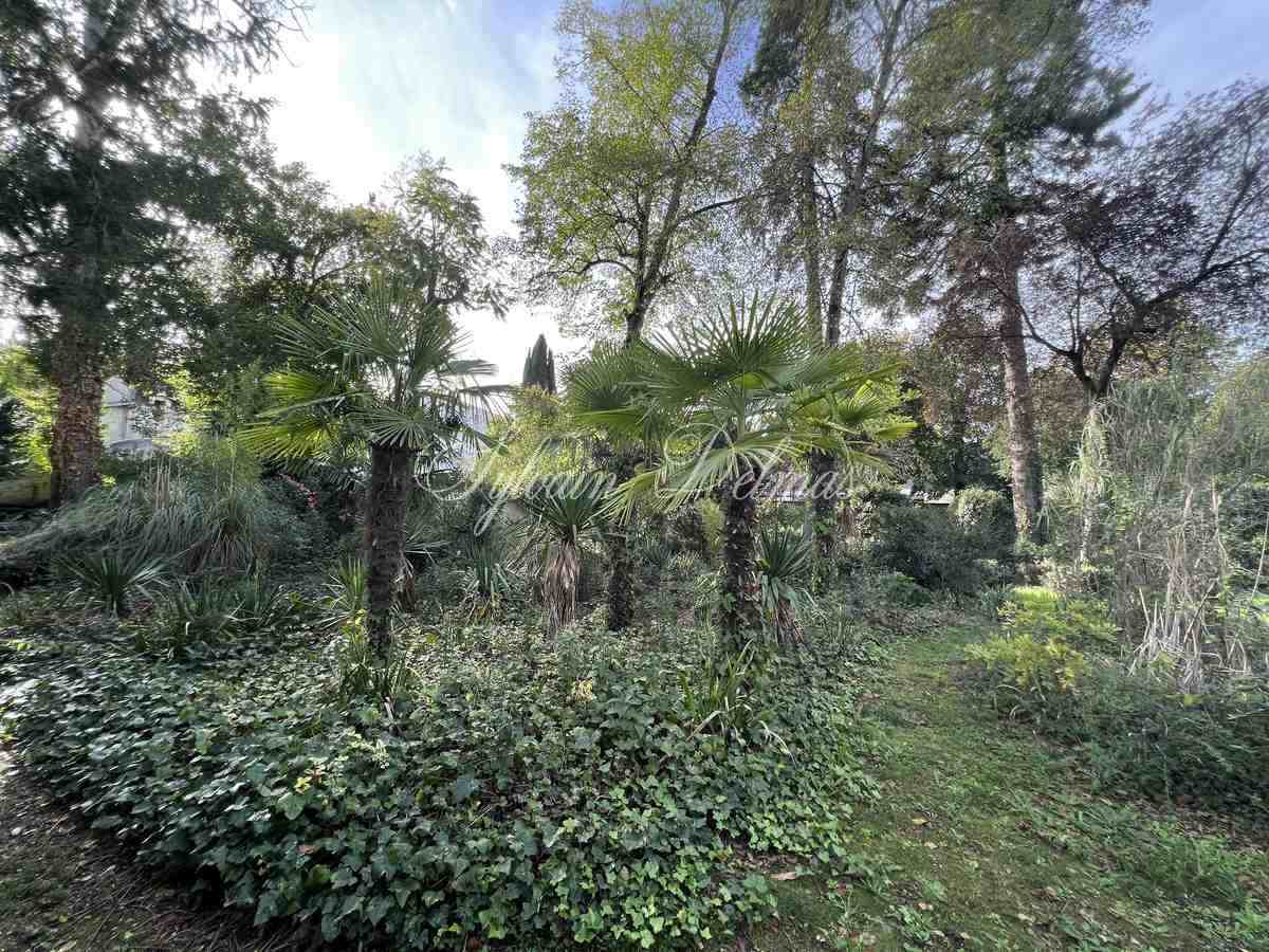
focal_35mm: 13
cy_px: 476
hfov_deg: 106.2
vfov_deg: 89.9
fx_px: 477
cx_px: 634
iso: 32
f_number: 1.8
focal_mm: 1.57
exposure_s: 1/315
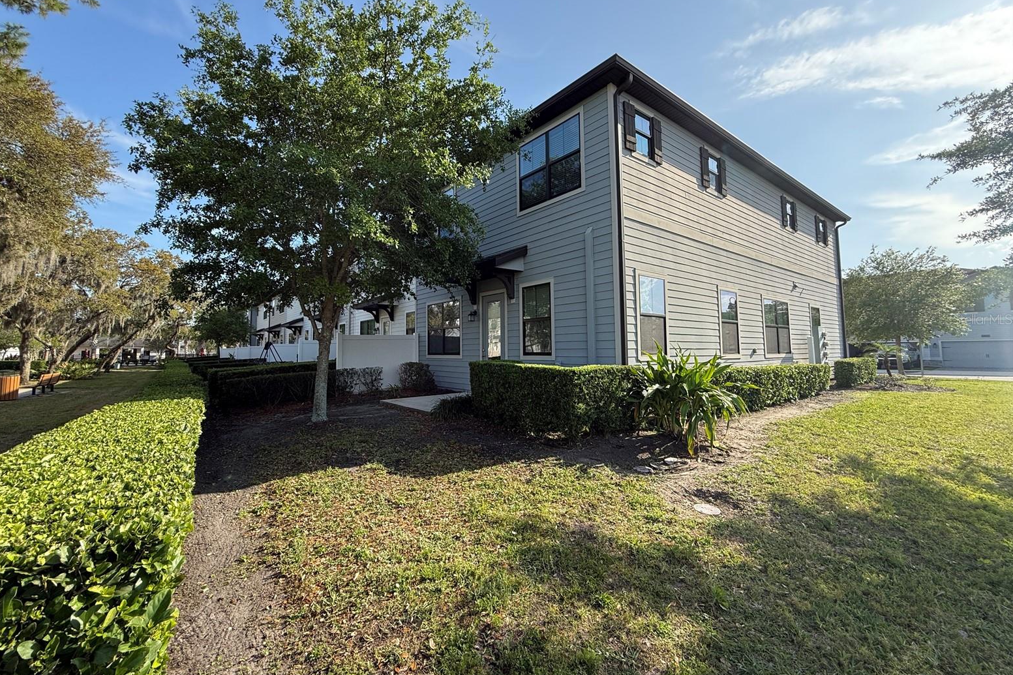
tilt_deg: +5.1
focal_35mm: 15
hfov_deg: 100.4
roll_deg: +0.3
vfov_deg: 77.2
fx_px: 422
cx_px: 493
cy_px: 319
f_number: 2.2
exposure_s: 1/631
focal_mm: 2.22
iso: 50
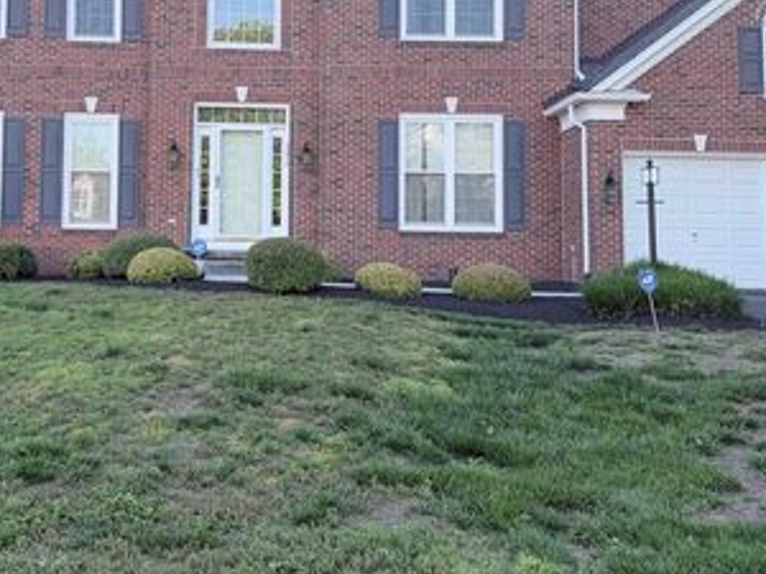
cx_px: 273
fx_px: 885
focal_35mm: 40
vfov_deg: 35.6
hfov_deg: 46.3
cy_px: 193
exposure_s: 1/584
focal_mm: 6.76
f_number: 1.78
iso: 80
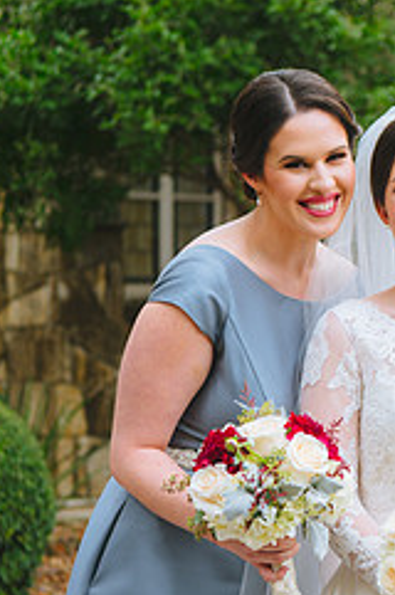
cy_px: 452
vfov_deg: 17.6
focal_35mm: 116
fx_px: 1915
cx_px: 352
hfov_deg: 11.7
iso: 250
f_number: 4
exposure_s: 1/500
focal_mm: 62
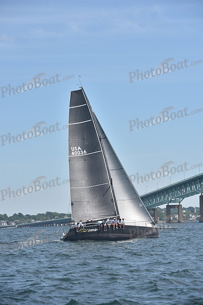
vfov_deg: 15.8
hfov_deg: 10.6
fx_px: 1099
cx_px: 102
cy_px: 152
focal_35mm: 130
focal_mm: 130
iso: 320
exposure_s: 1/800
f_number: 7.1
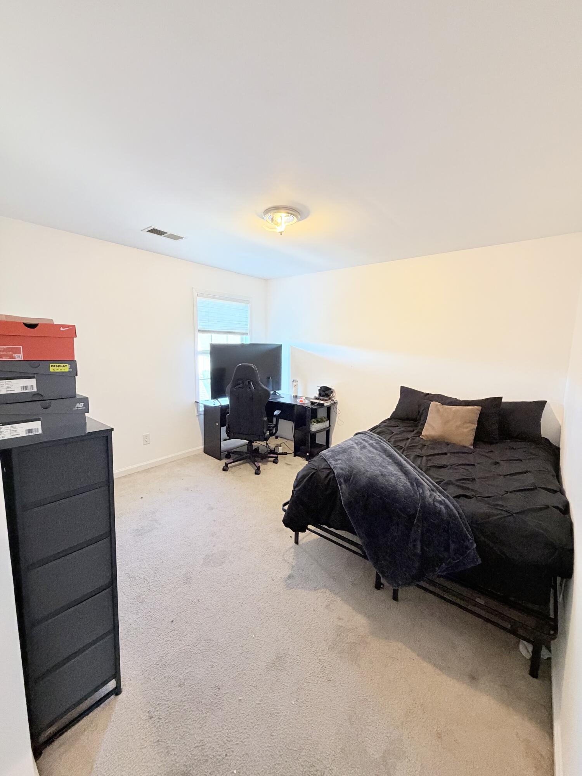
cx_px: 291
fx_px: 314
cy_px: 388
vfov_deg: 102.1
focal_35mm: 14
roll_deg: -1.6
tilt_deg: -7.3
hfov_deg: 85.7
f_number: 2.2
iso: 400
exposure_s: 1/60
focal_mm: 2.22
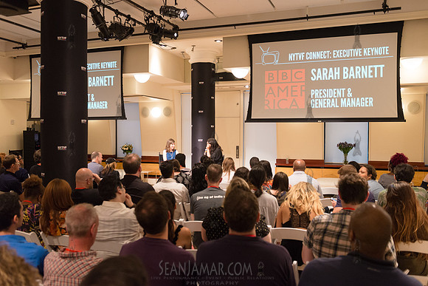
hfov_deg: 55.8
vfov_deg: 38.9
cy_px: 143
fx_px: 404
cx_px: 214
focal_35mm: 34
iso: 2500
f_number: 4
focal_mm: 34
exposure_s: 1/125
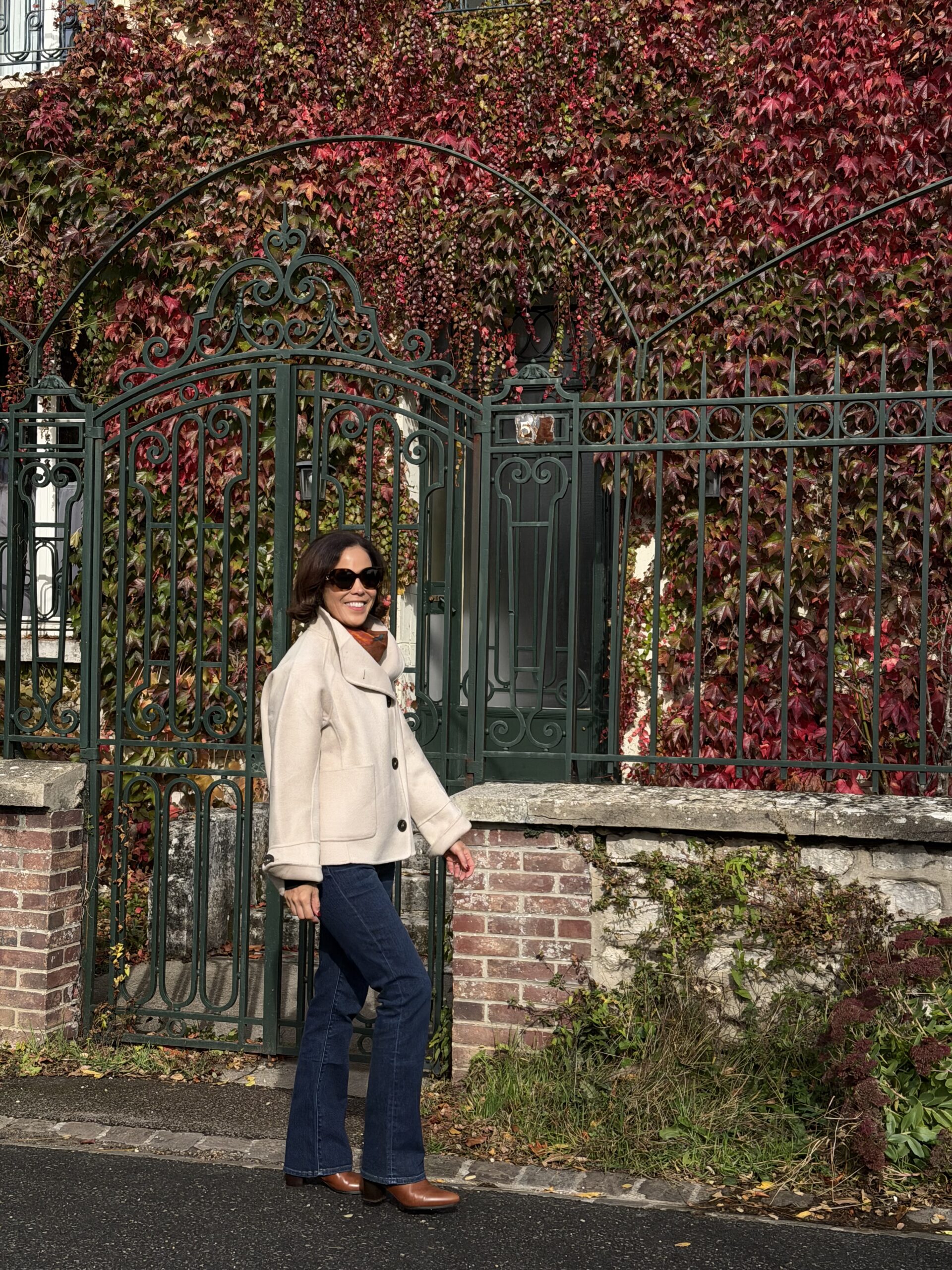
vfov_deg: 39.7
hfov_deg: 30.3
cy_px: 635
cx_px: 476
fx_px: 1760
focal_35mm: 48
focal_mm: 6.76
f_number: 1.78
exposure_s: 1/4098
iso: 64
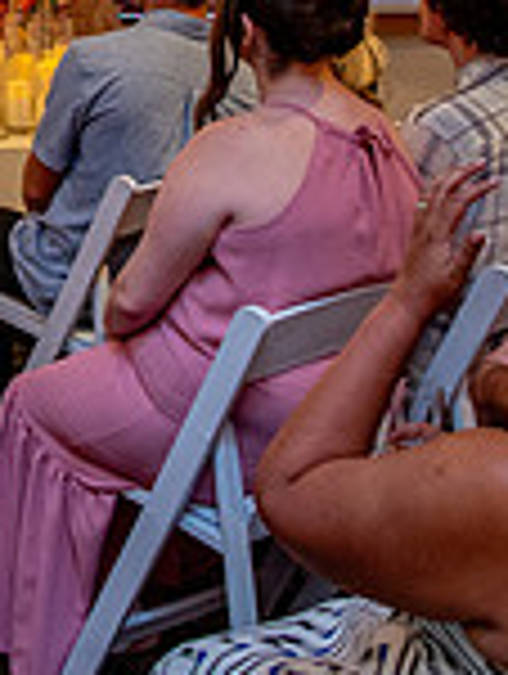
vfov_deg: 20.3
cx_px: -225
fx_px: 1737
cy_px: -180
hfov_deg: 15.5
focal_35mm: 89
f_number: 4.5
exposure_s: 1/160
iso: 2500
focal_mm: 24
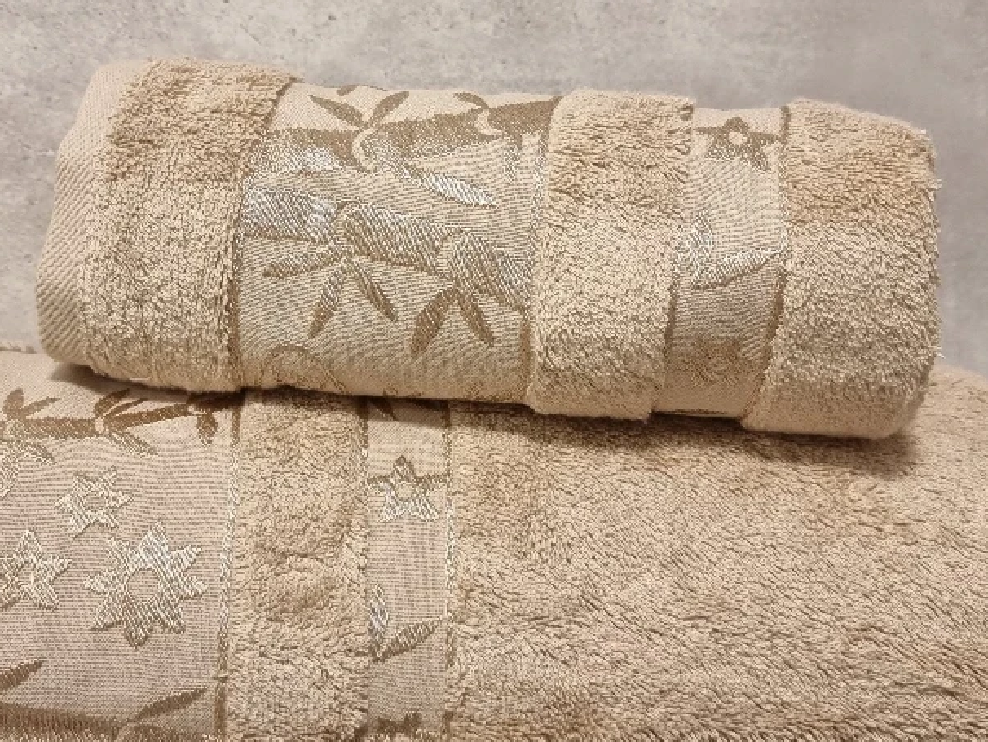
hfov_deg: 48.8
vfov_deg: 37.7
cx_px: 412
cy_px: 323
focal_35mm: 38
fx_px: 1085
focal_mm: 6.7
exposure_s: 1/100
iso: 160
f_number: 1.8
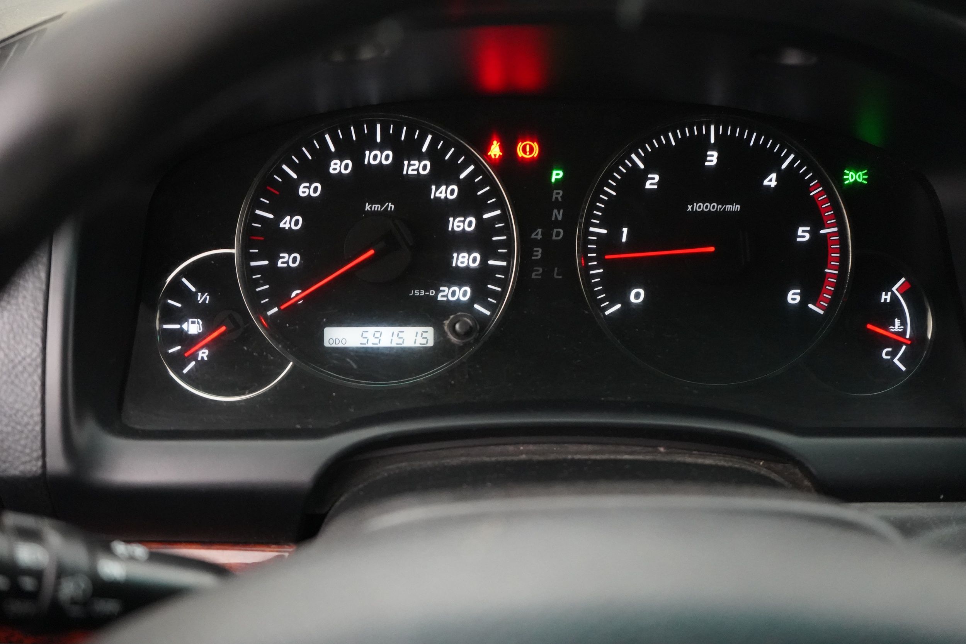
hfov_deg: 44.5
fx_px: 1181
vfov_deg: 30.5
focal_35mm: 44
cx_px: 483
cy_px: 322
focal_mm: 44
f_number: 4.5
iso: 12800
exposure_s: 1/80
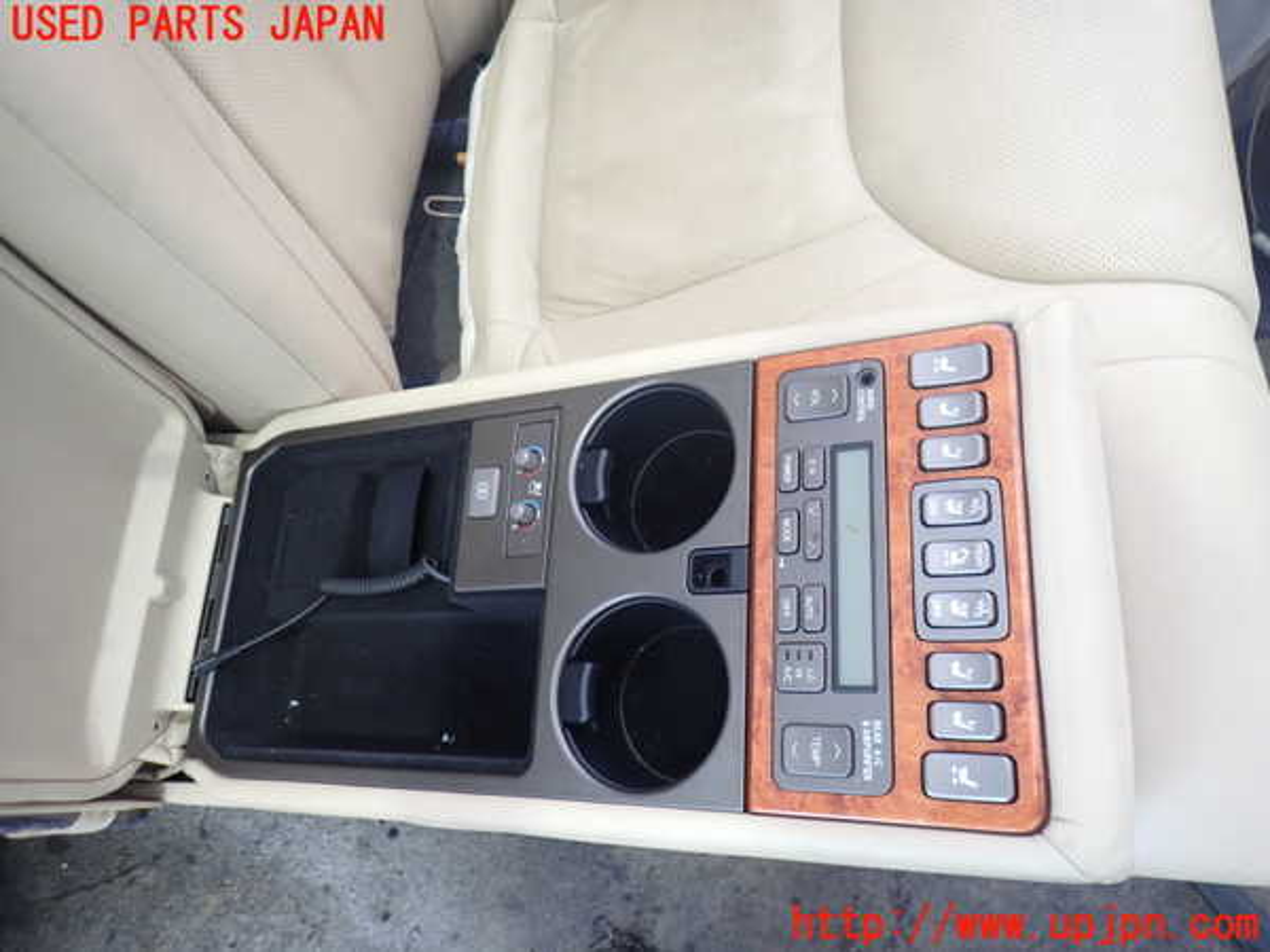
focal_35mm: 25
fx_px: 917
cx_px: 635
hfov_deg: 69.4
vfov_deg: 54.9
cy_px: 476
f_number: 2
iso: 200
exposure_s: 1/50
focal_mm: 4.5
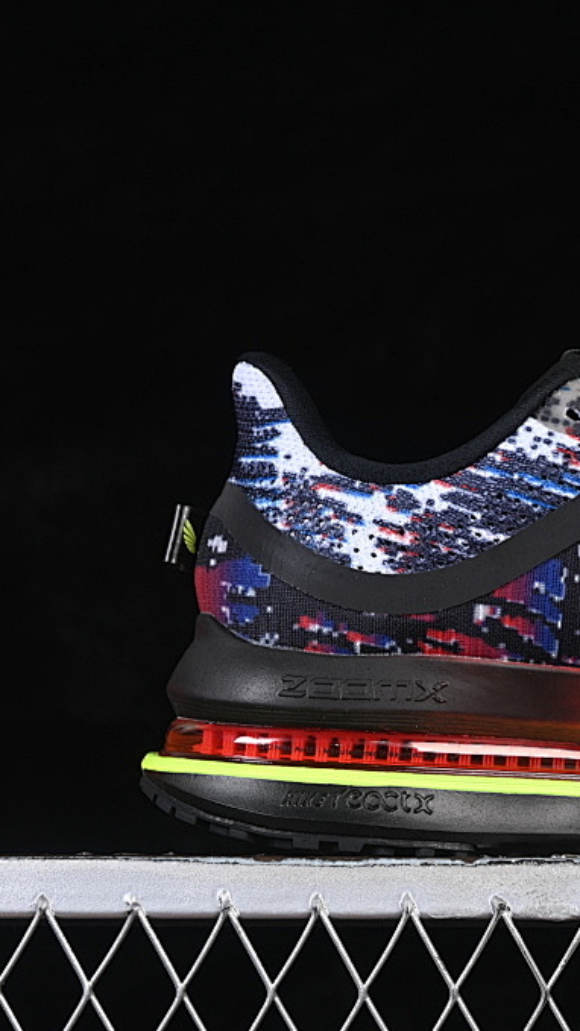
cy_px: 519
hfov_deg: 9.6
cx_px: 721
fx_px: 3417
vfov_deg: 17.2
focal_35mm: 125
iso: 160
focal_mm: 50
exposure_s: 1/60
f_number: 6.3
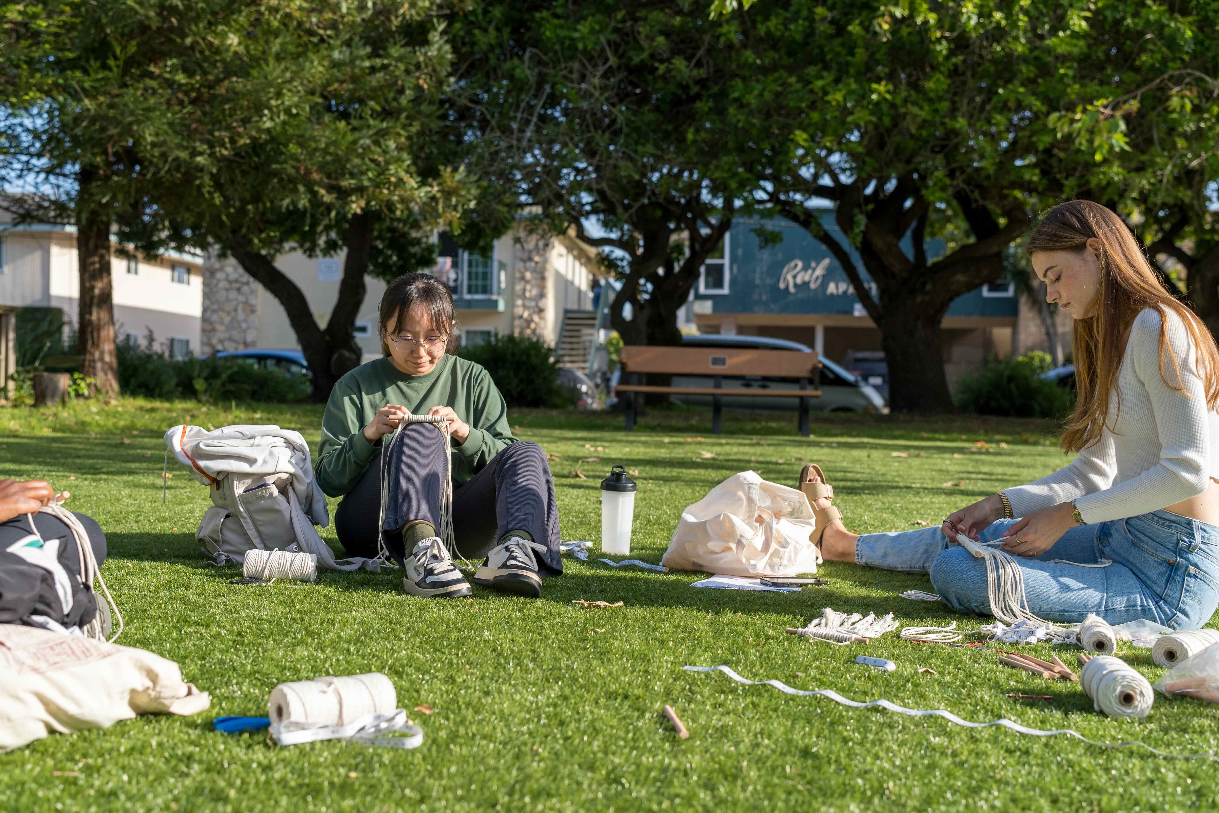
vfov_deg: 32.6
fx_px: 1388
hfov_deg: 47.4
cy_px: 416
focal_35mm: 41
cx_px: 559
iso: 250
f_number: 3.2
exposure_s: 1/1600
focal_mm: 35
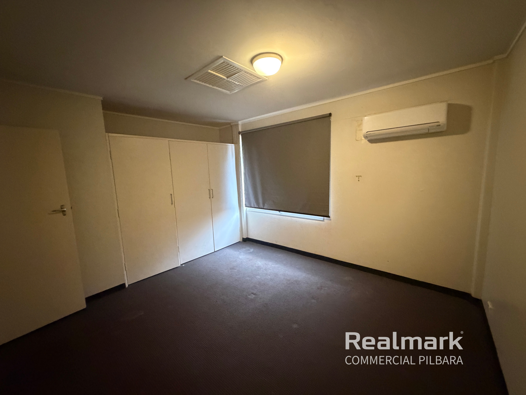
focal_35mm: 14
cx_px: 263
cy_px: 198
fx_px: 213
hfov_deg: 102.1
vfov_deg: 85.7
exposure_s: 1/33
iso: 1000
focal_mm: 2.22
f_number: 2.2
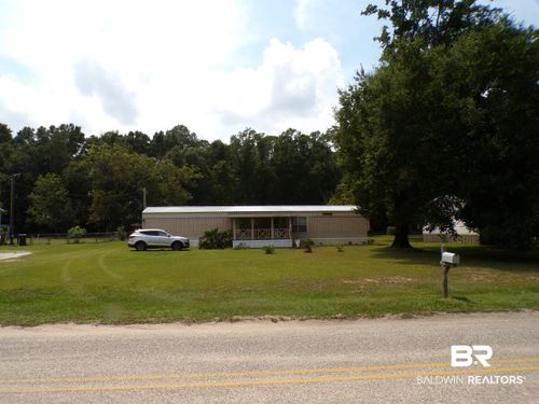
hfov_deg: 71.6
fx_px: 374
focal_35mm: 24
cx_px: 270
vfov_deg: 56.8
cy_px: 202
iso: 100
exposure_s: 1/680
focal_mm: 4.3
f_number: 4.4
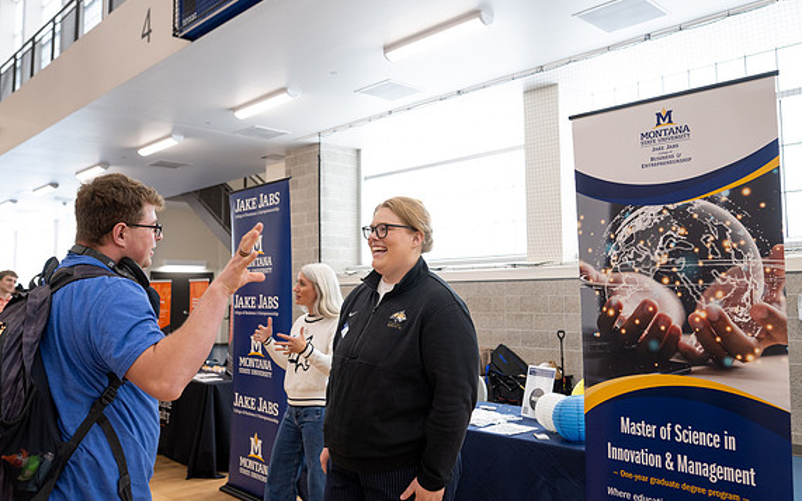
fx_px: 634
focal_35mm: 29
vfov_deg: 43.2
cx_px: 396
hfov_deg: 64.6
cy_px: 250
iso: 800
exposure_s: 1/100
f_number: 4
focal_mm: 28
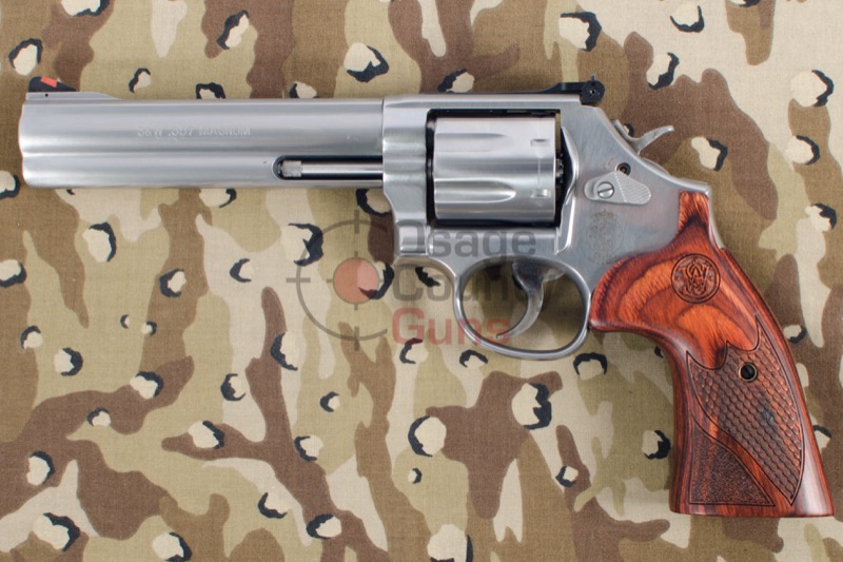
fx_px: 1229
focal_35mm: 52
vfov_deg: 25.7
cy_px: 281
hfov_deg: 37.9
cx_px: 422
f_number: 8
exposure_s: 1/200
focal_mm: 35
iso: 160
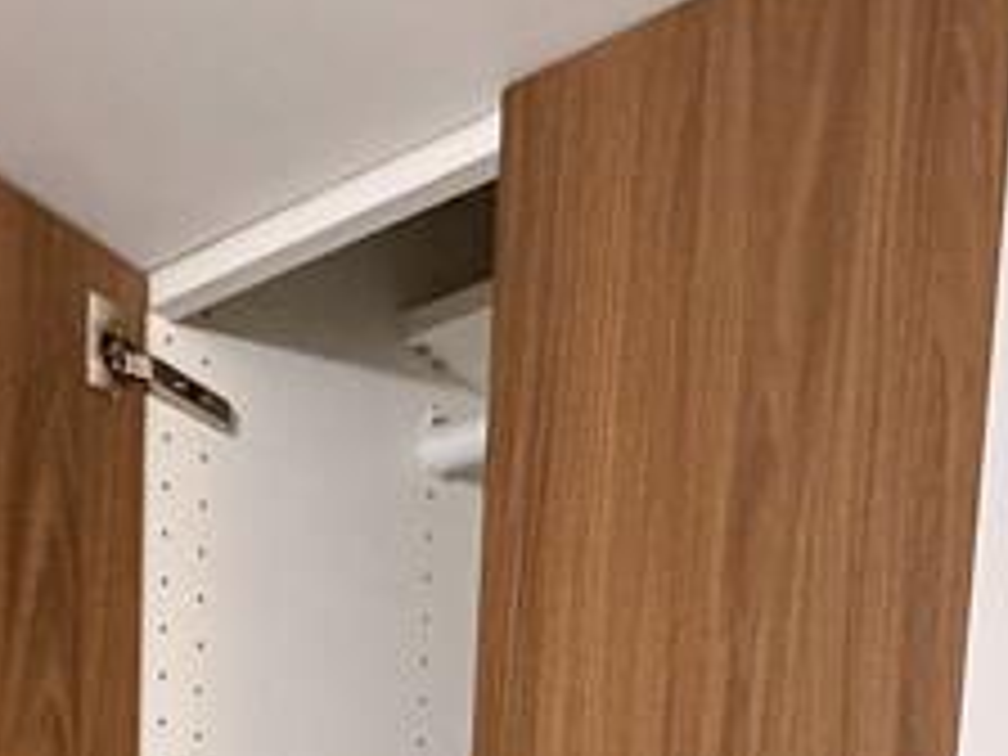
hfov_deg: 29.8
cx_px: 756
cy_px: 1688
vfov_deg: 15.6
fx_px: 1864
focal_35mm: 64
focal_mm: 2.22
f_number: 2.2
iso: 640
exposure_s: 1/60
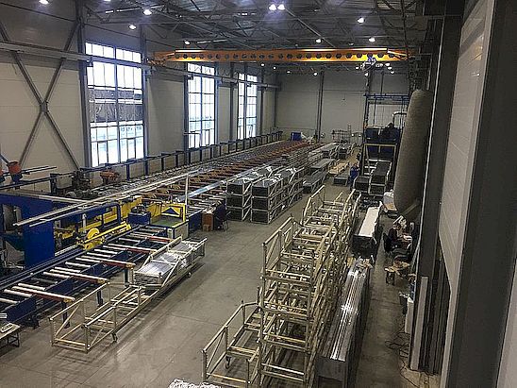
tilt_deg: -11.1
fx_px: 433
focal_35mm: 29
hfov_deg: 61.7
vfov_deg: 48.2
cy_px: 194
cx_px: 258
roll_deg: -0.8
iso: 125
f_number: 2.2
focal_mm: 4.15
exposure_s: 1/33
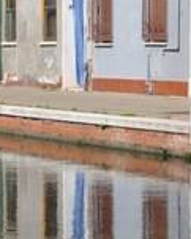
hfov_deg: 5.3
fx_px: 2061
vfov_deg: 6.6
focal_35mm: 292
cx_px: -36
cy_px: 120
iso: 200
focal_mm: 70
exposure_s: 1/125
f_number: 11
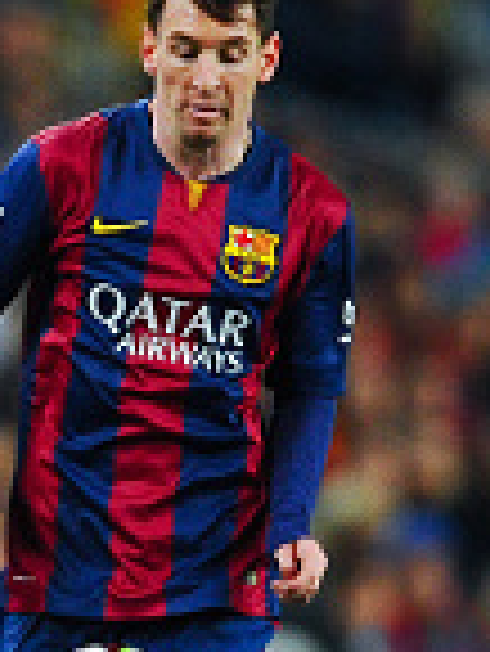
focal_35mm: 1216
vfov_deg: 1.6
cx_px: 477
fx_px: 22917
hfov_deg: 1.2
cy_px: 540
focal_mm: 400
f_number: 2.8
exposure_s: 1/1250
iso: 2500
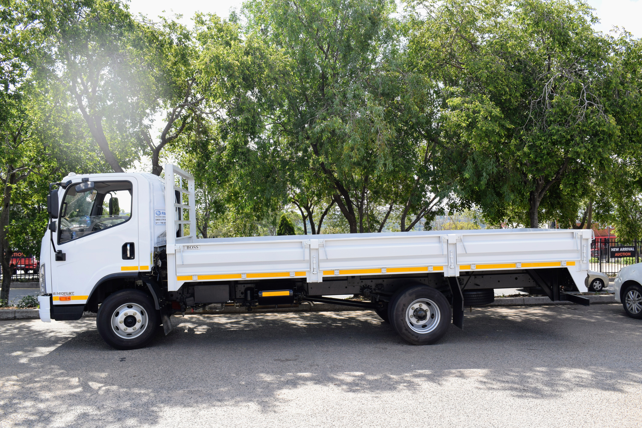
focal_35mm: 36
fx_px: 642
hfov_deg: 53.1
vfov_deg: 36.9
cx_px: 321
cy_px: 214
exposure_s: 1/250
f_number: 8
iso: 220
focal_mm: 24
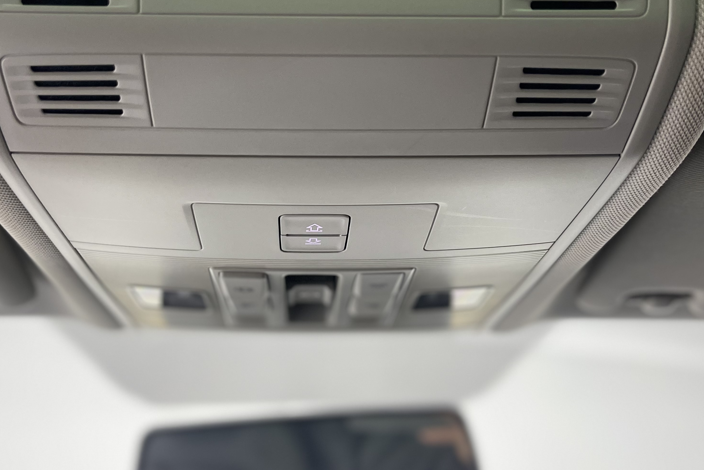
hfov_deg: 51.8
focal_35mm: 37
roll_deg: -0.7
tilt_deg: +21.4
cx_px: 310
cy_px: 225
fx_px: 724
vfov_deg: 35.9
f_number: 1.6
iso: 100
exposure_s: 1/50
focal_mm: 5.1
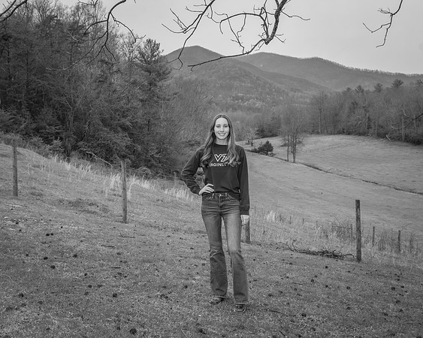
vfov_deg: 36.9
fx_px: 507
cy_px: 169
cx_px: 212
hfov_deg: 45.3
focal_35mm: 41
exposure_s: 1/180
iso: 140
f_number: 6.7
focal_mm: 24
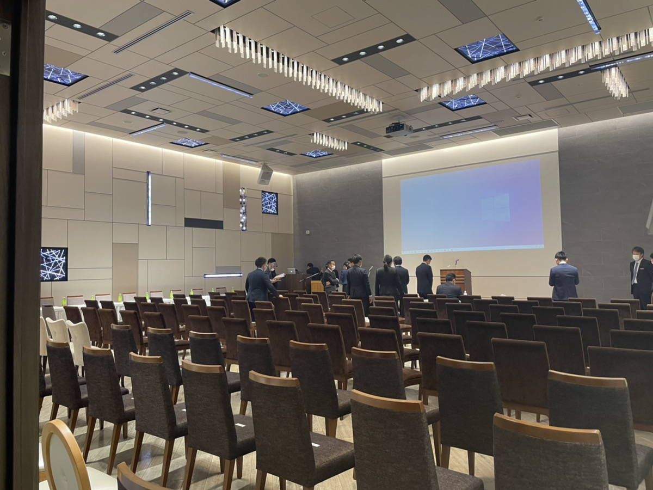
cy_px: 245
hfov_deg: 67.3
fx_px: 490
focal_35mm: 26
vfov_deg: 53.1
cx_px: 326
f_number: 1.6
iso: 80
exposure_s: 1/60
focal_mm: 4.2
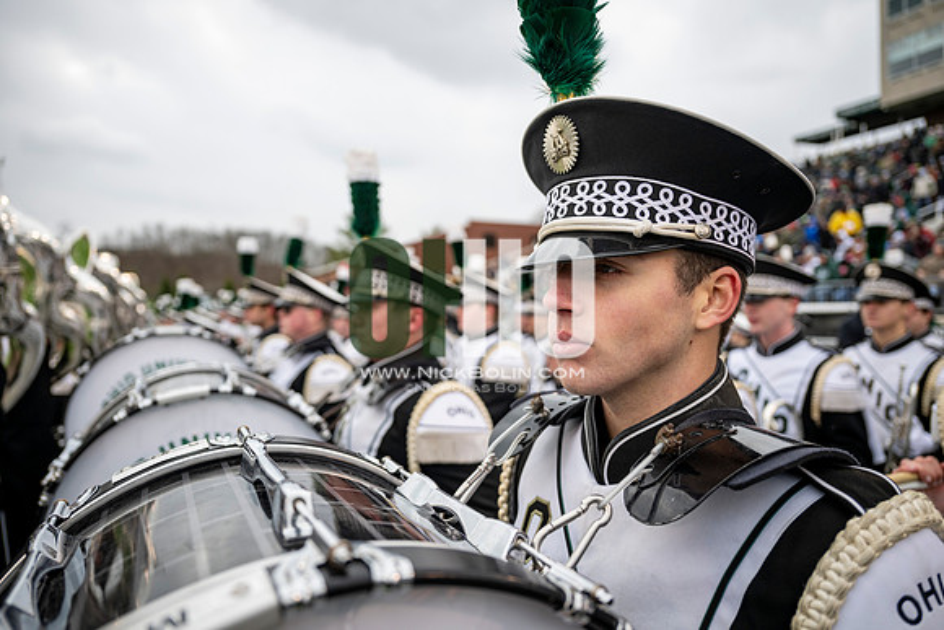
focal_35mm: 24
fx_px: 629
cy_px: 315
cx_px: 472
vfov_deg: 53.2
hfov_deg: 73.7
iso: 160
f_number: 2.8
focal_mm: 24
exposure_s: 1/500
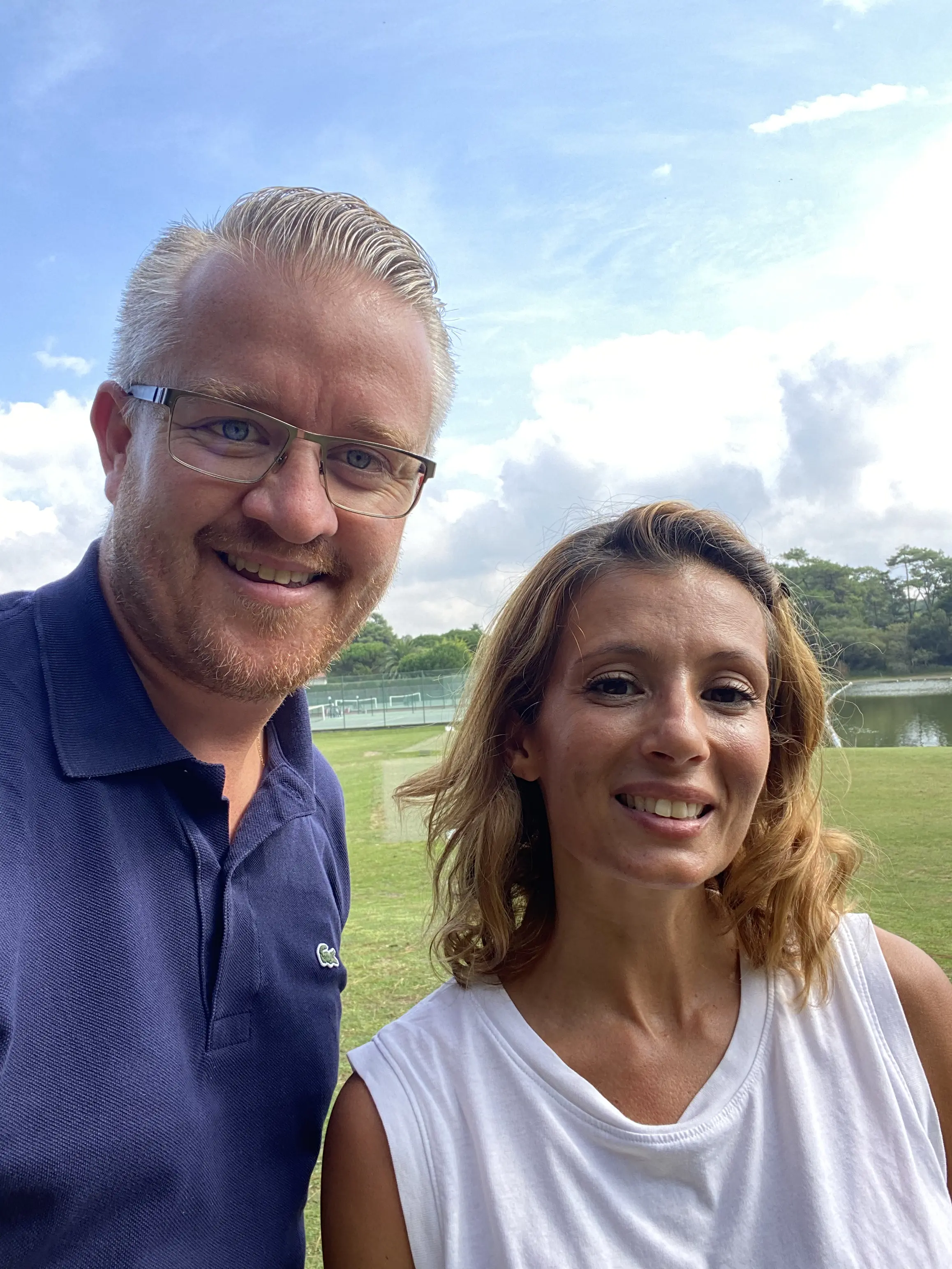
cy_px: 634
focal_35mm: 30
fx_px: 1100
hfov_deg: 46.8
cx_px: 476
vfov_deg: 60.0
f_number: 2.2
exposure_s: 1/127
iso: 25
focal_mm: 2.71
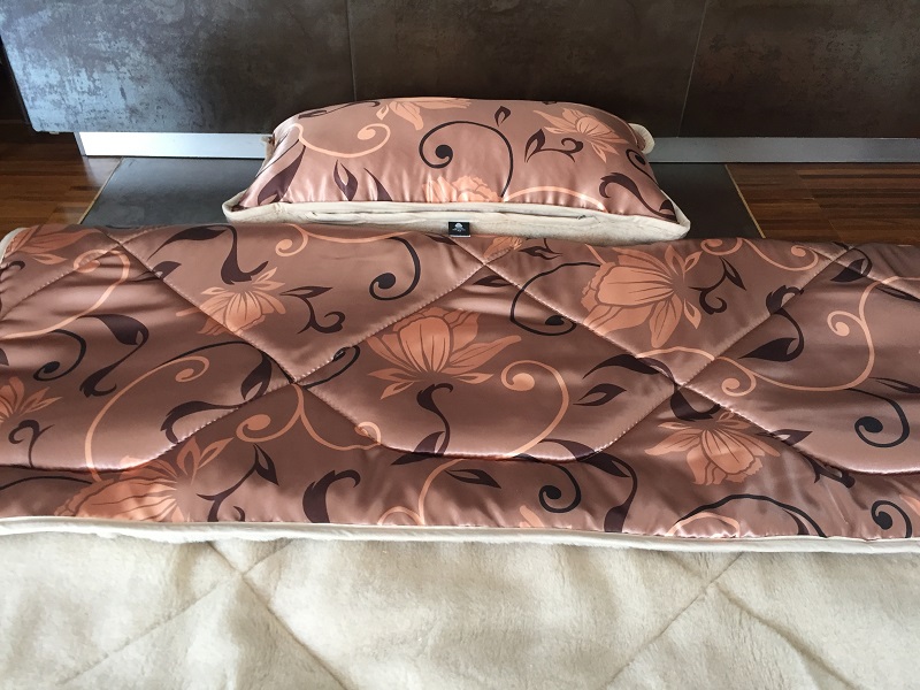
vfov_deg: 48.2
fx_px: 771
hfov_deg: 61.7
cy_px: 345
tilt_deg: -42.4
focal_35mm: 29
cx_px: 460
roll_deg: -2.1
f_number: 2.2
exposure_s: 1/33
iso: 125
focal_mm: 4.15
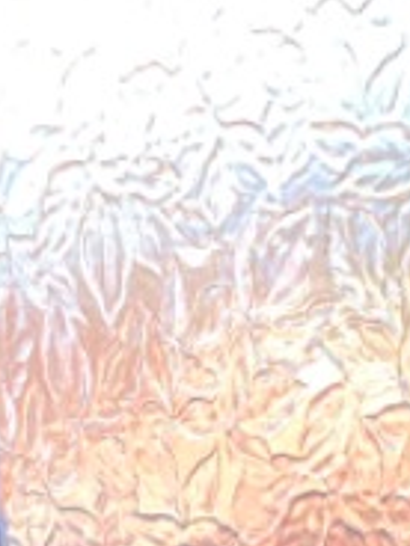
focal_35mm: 170
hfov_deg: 8.6
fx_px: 2685
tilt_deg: -15.2
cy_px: 1234
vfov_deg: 10.3
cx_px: 511
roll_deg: +4.2
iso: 40
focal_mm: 4.25
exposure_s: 1/61
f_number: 1.8
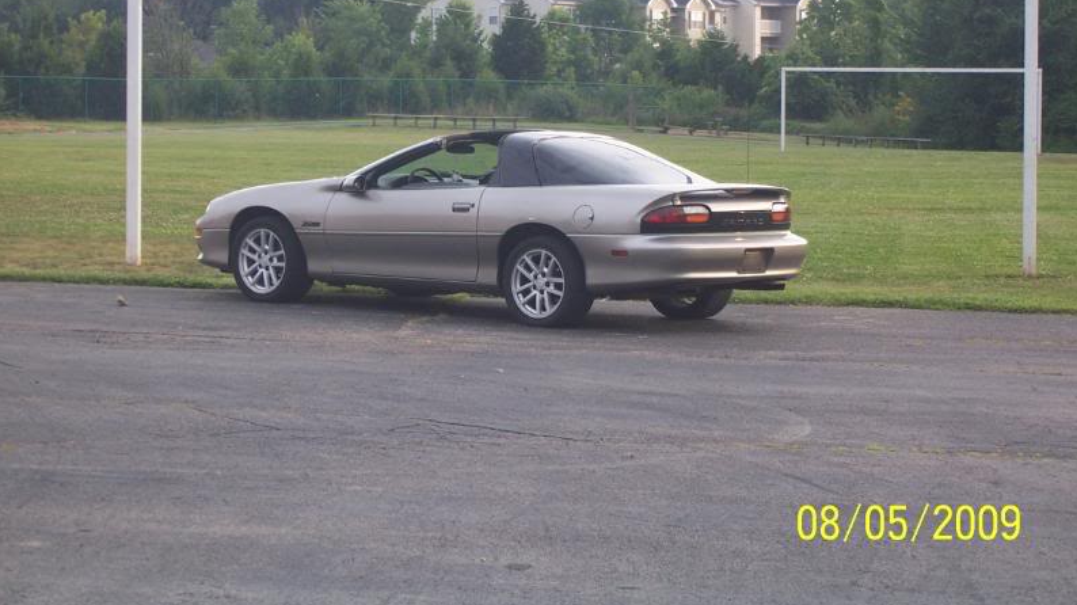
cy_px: 217
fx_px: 3825
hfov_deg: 16.0
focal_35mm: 134
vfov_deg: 9.0
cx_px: 540
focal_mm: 21
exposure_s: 1/125
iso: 80
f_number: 4
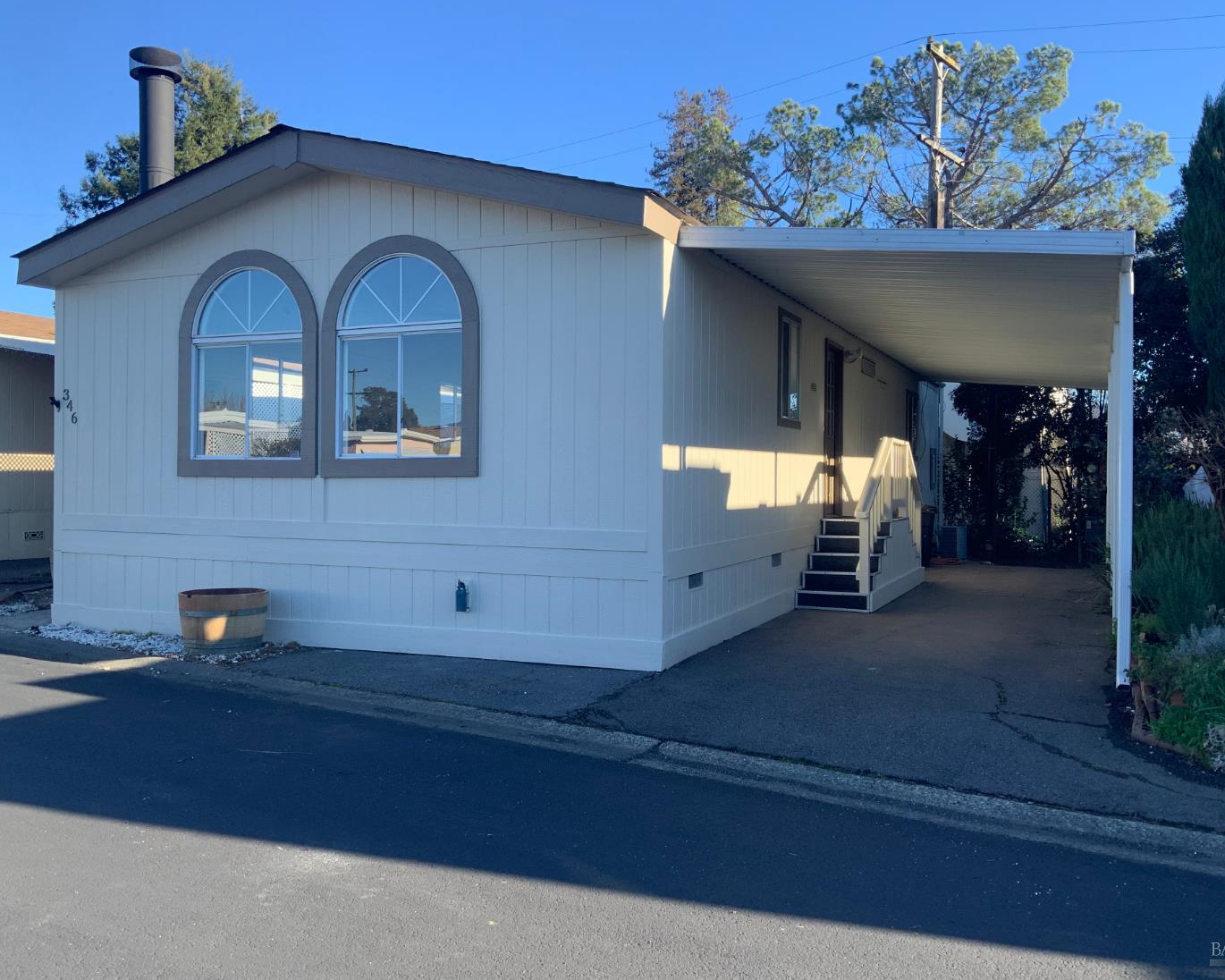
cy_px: 478
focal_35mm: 31
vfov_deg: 47.1
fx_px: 1124
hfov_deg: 57.2
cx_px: 613
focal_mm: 3
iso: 16
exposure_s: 1/606
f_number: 1.8
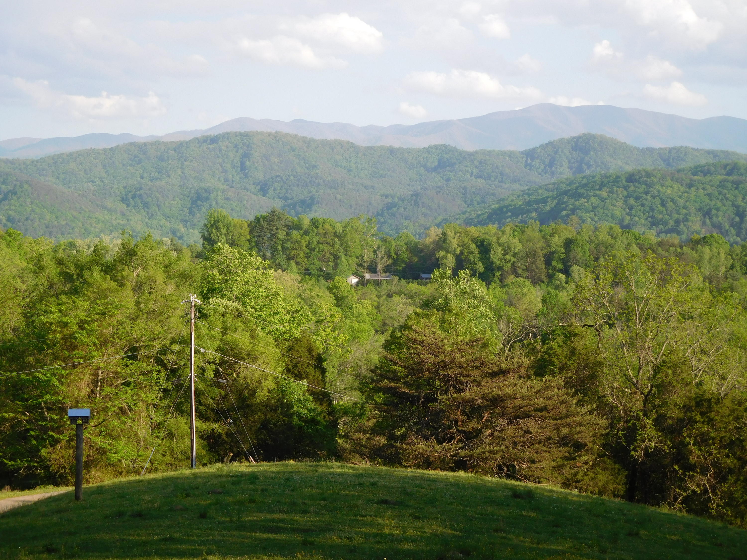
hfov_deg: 27.8
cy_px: 280
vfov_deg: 21.0
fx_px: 1511
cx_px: 374
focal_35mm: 70
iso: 125
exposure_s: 1/400
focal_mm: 12.5
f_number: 4.5
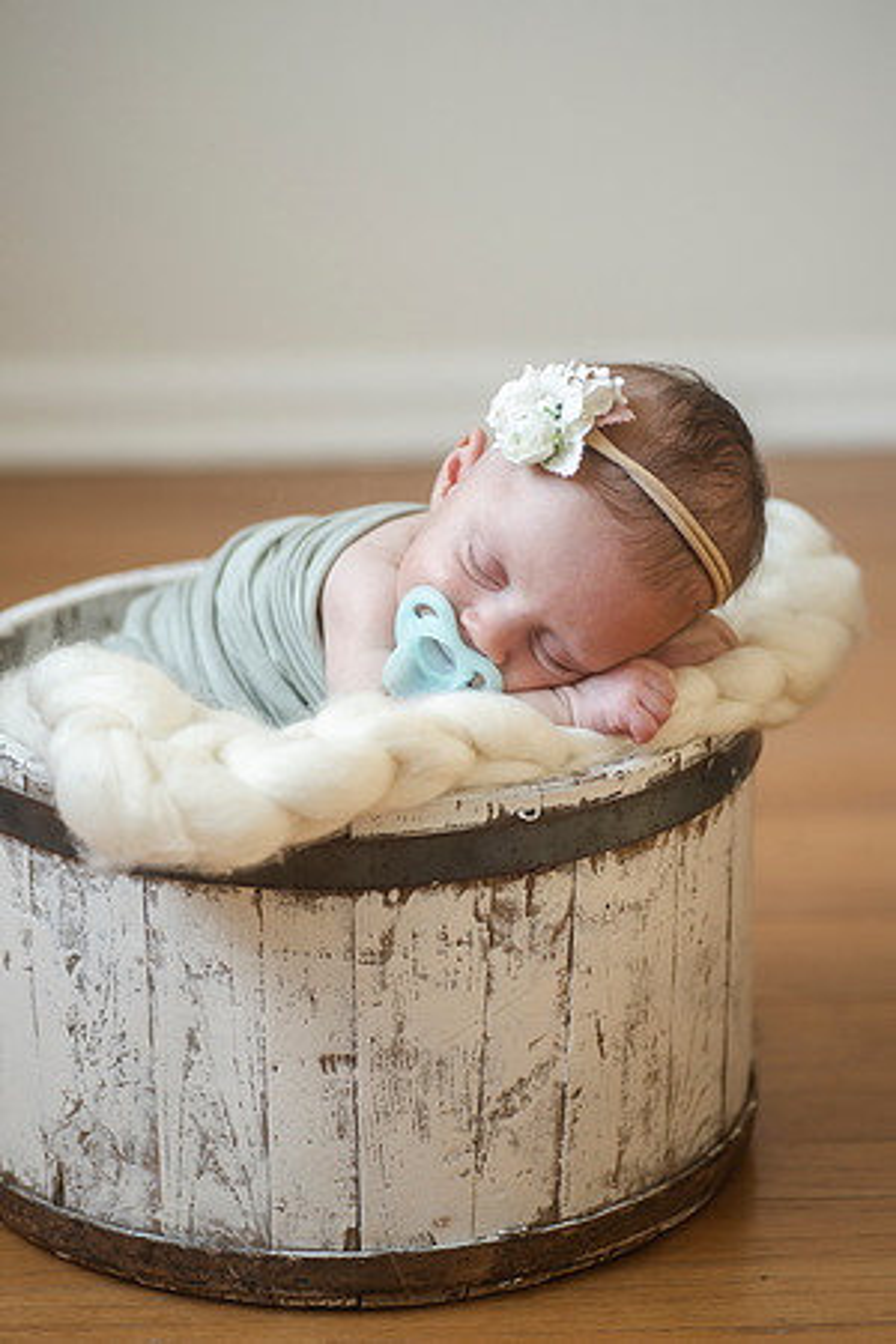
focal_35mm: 90
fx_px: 3360
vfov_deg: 22.6
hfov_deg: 15.2
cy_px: 672
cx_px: 448
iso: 800
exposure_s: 1/250
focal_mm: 90
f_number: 3
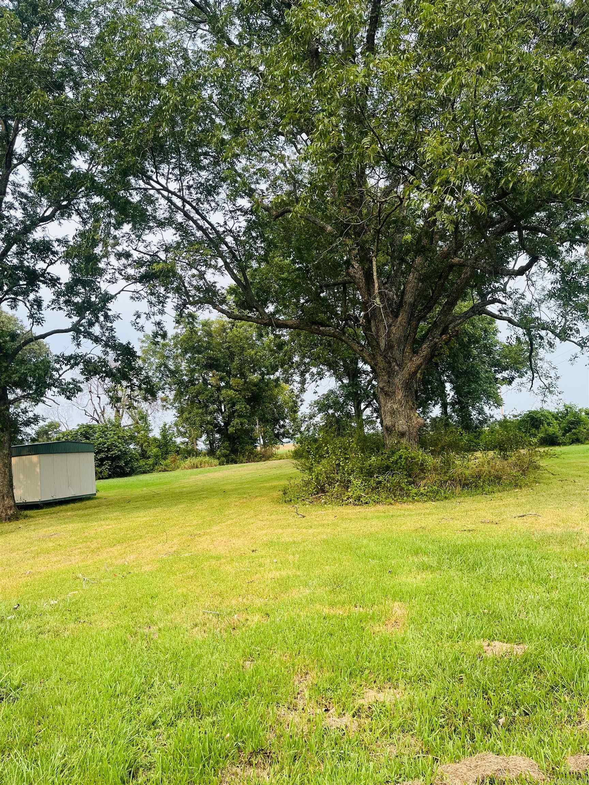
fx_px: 590
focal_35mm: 26
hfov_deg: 53.1
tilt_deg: +4.0
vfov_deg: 67.3
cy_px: 392
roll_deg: +4.7
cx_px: 294
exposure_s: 1/1046
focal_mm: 5.1
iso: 50
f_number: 1.6
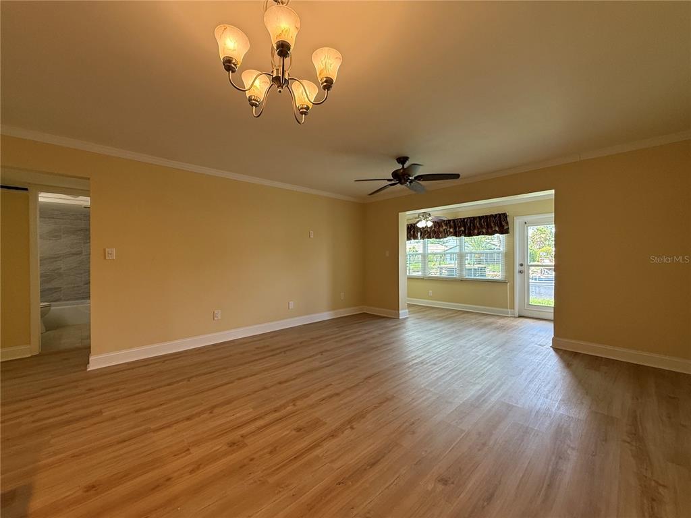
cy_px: 259
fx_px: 279
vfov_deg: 85.7
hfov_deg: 102.1
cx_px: 346
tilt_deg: -0.3
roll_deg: -0.1
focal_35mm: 14
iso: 160
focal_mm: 2.22
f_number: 2.2
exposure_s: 1/120
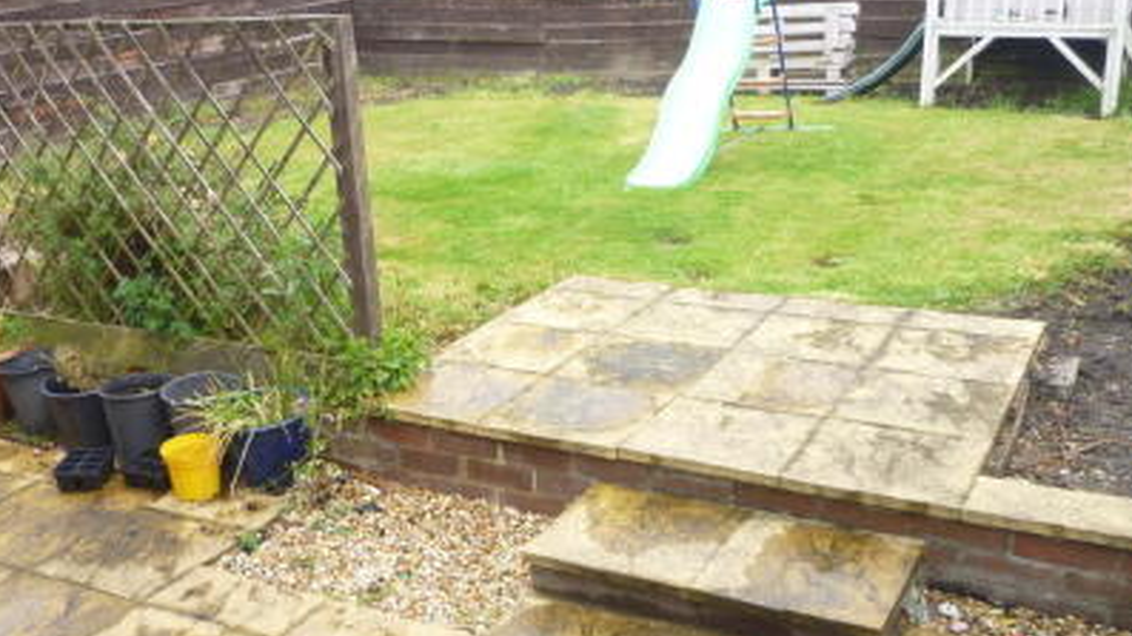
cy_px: 404
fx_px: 1200
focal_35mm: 40
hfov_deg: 50.2
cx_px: 455
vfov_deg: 29.5
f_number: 2.8
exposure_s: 1/125
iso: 100
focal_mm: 4.5
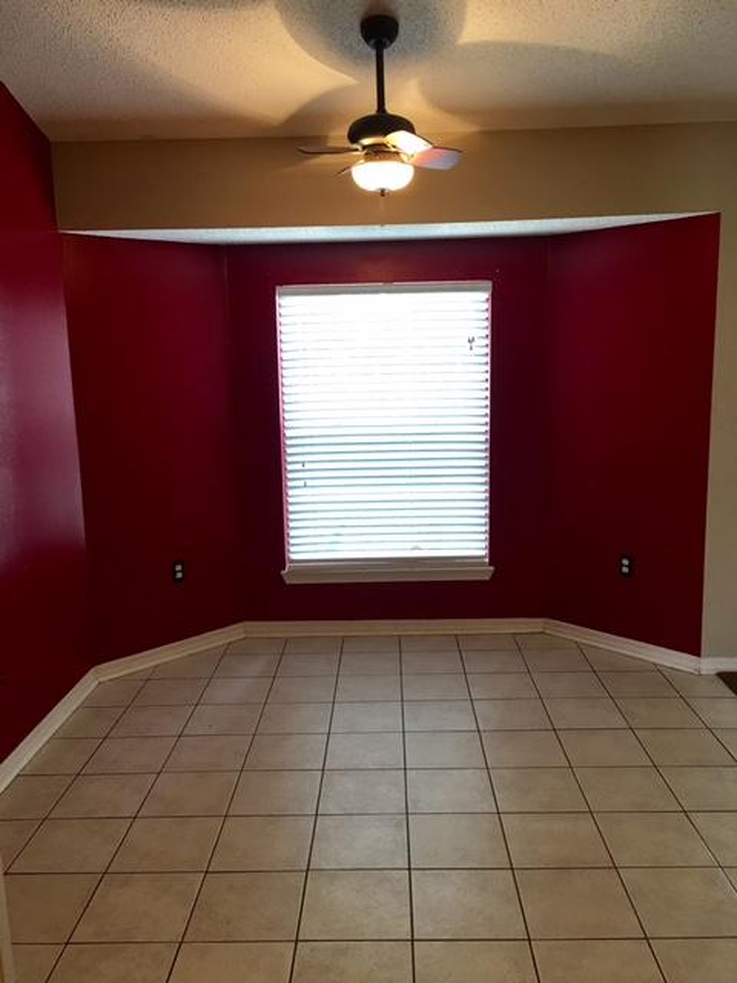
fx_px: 823
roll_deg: +0.8
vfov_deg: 61.7
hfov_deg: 48.2
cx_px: 368
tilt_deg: -8.1
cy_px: 492
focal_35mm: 29
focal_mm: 4.15
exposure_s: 1/15
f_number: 2.2
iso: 40
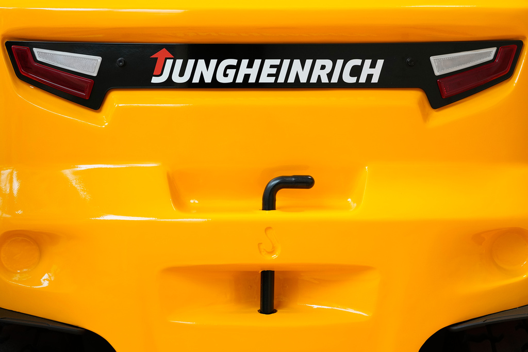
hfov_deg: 26.7
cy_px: 176
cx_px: 264
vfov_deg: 17.9
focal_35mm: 76
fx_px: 1114
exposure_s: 1/320
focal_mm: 76
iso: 800
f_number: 2.8
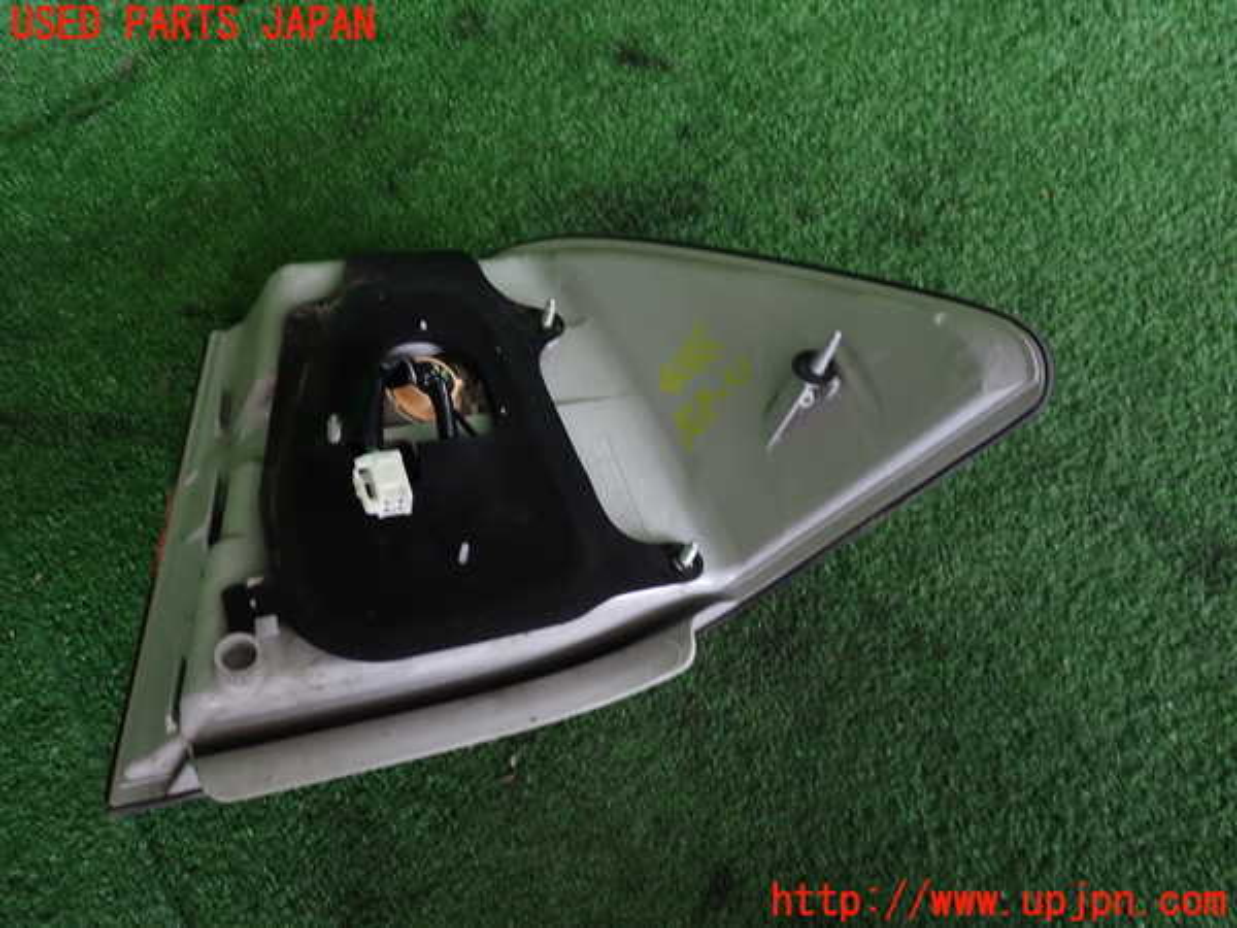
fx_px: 1072
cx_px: 618
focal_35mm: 30
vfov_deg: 46.8
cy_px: 464
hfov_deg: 60.0
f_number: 2.3
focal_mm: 5.4
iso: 160
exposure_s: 1/60
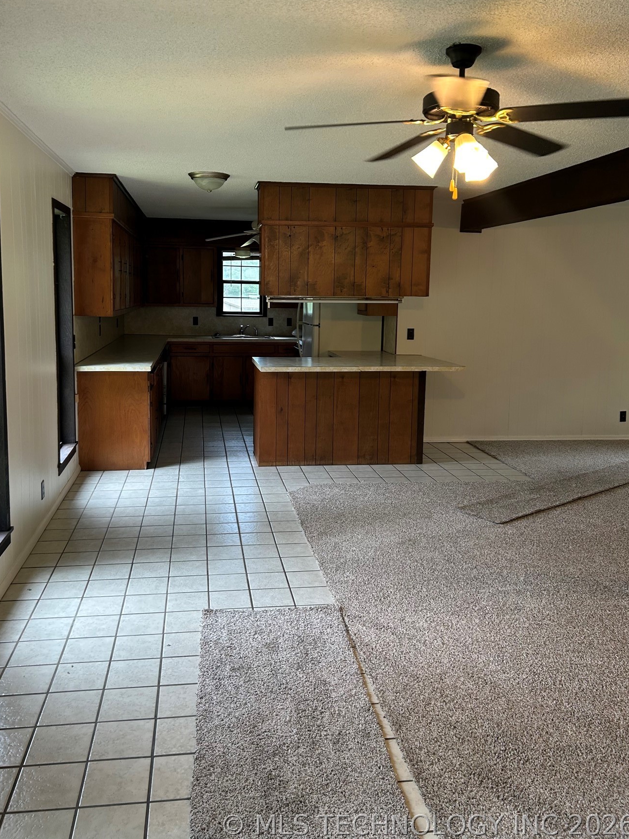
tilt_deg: -6.9
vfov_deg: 61.5
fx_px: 703
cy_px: 378
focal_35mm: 29
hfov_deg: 48.2
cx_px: 291
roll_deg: -1.9
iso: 80
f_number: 1.5
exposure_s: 1/120
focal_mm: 5.7
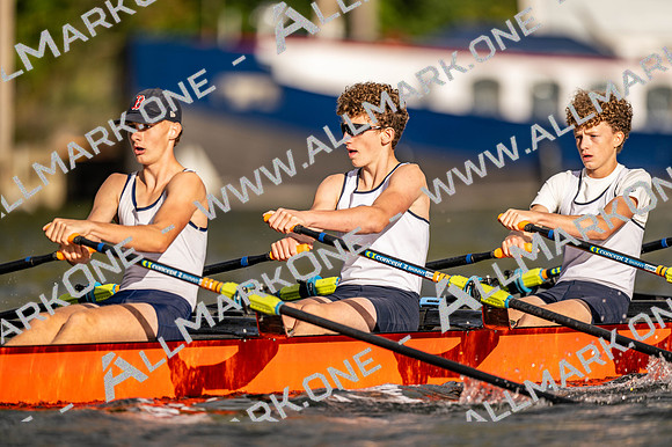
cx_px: 336
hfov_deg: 3.4
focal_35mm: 600
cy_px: 224
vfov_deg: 2.3
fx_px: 11196
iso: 100
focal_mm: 600
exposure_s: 1/2500
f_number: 4
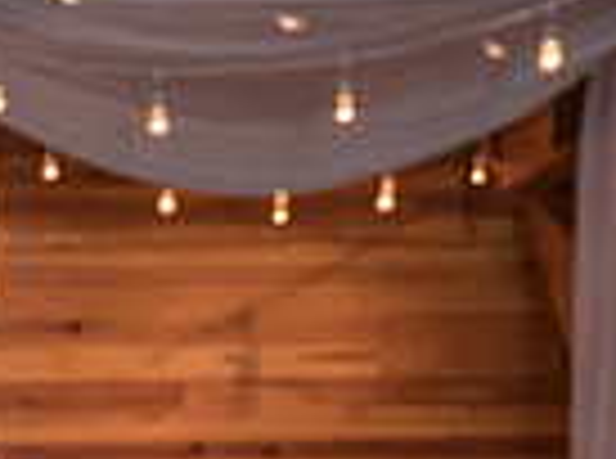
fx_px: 3106
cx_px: -376
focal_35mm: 175
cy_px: 898
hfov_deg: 10.8
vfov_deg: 8.1
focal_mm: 35
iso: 2000
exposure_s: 1/200
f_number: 4.5
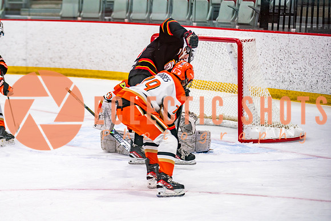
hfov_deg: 12.7
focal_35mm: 162
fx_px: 1490
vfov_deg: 8.5
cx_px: 113
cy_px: 120
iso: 800
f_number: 2.8
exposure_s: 1/640
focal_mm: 123
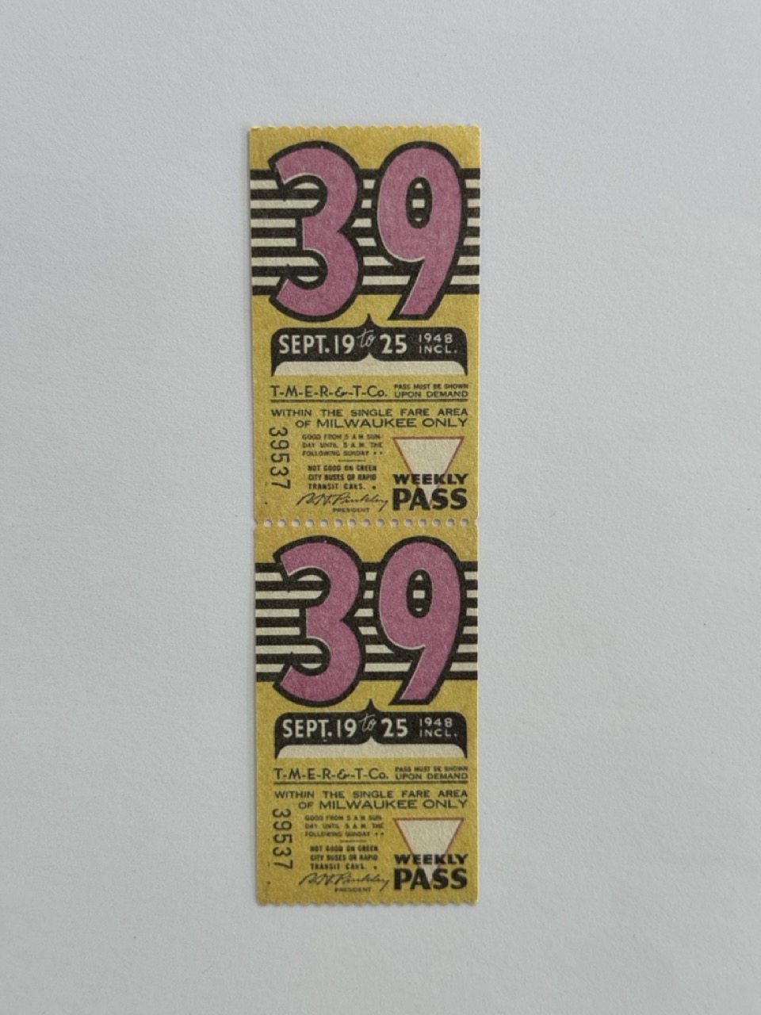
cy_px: 508
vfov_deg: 39.7
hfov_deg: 30.3
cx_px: 380
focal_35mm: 48
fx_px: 1407
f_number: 1.78
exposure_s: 1/113
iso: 100
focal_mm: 6.76
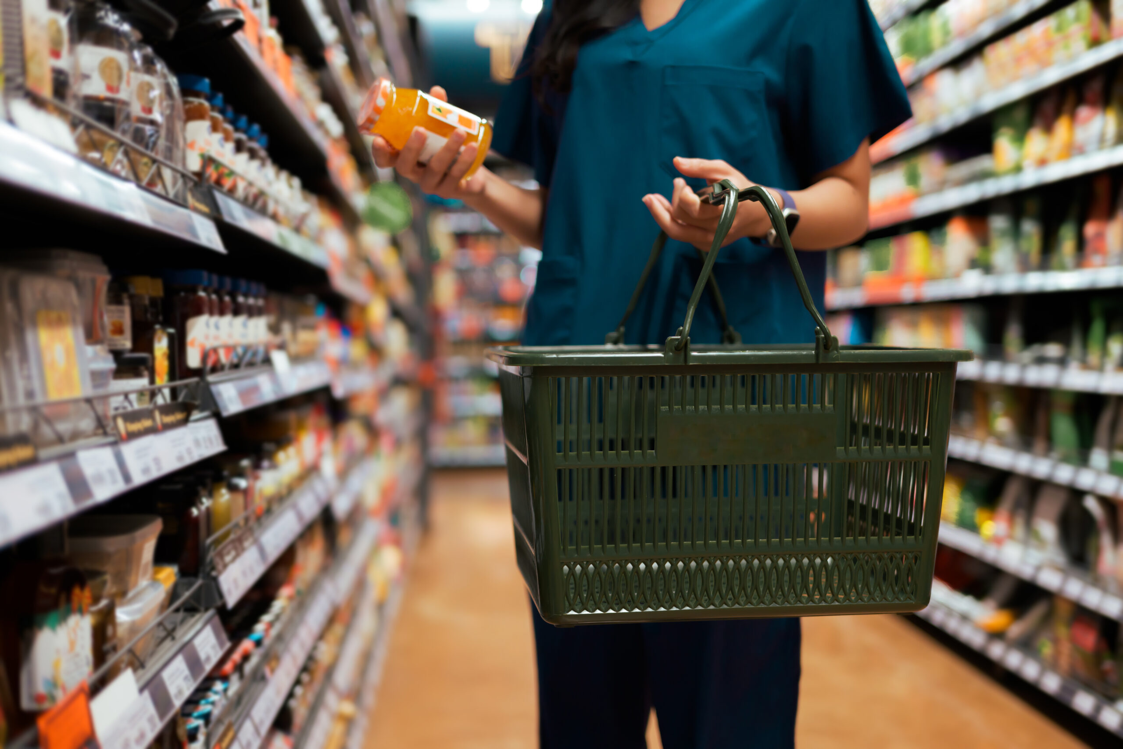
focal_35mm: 40
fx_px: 1248
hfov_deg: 48.5
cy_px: 374
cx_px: 562
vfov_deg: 33.4
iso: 800
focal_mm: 40
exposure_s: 1/320
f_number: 2
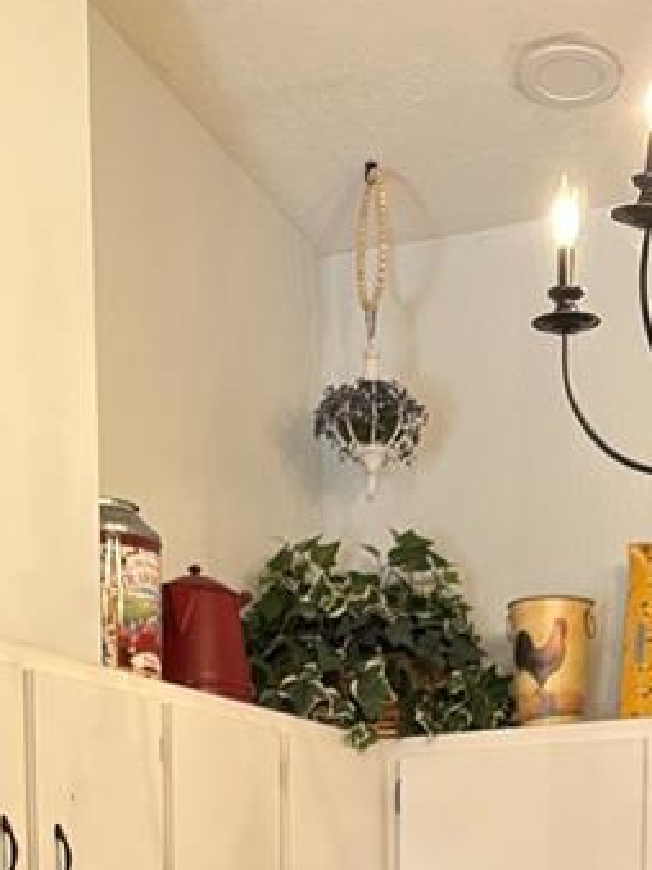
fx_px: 2312
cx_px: 329
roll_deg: +0.9
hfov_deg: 16.1
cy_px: 1440
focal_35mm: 92
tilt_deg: -8.8
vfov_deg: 18.1
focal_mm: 5.96
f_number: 1.6
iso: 160
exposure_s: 1/60
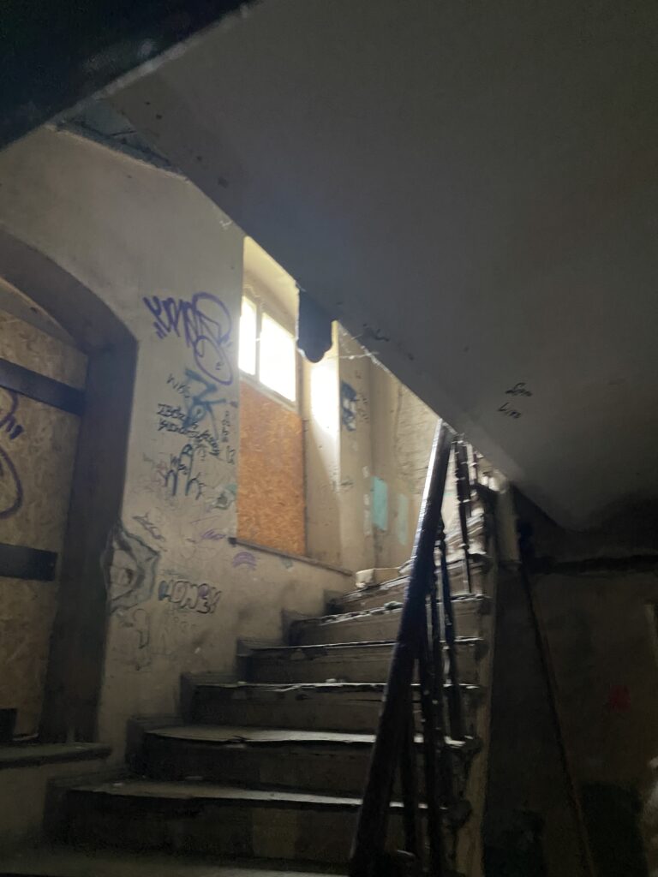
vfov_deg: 67.3
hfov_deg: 53.1
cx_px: 329
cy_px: 438
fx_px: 659
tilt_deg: +21.9
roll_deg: +0.1
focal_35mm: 26
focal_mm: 4.25
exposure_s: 1/30
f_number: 1.8
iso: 800
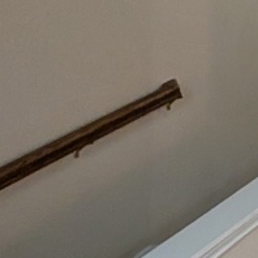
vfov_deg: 22.1
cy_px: 211
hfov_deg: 9.2
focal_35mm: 77
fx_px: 649
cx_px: 923
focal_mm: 2.02
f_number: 1.7
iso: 140
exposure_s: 1/40
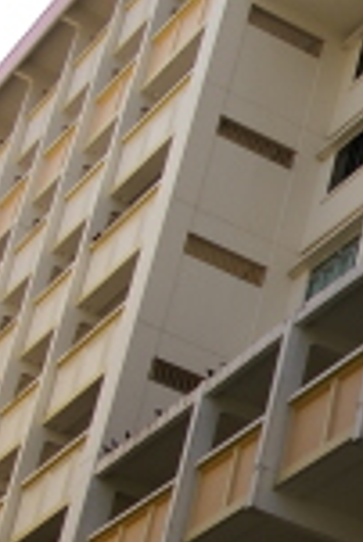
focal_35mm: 131
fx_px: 1977
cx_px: 704
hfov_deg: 9.8
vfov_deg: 15.6
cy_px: 368
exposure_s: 1/500
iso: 200
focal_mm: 24
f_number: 6.7
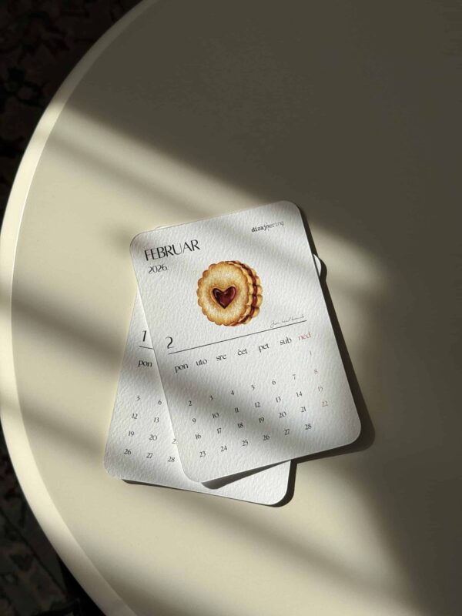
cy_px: 308
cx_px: 231
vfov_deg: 39.7
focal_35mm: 48
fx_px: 854
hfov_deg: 30.3
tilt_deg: -79.9
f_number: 1.78
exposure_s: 1/1754
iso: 64
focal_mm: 6.76
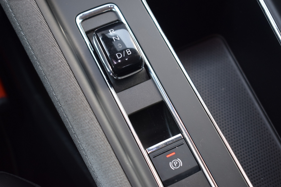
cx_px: 140
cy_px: 94
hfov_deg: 33.4
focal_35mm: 60
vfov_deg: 22.6
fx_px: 468
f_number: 4.8
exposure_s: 1/60
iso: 450
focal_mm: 40
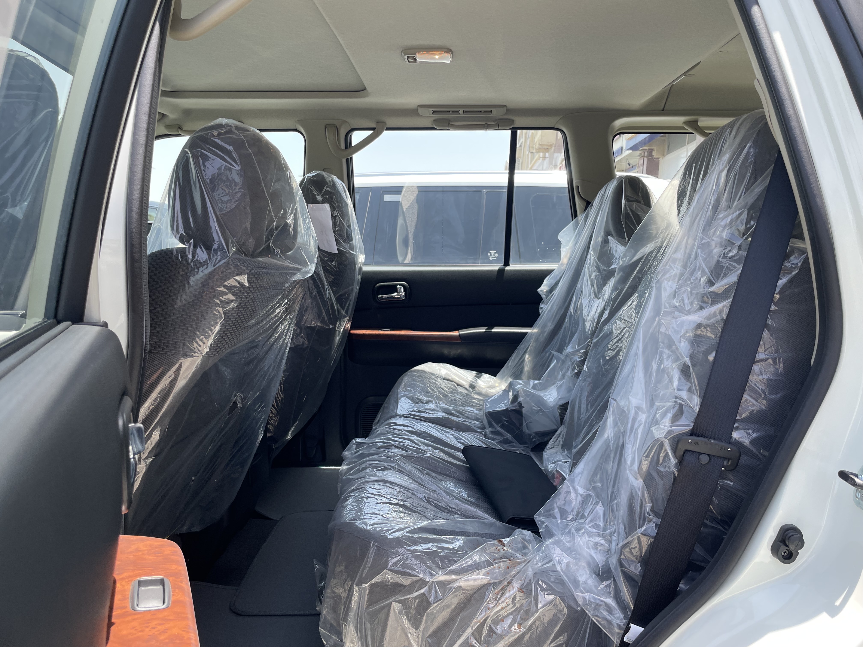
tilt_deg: -5.7
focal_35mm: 26
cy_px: 324
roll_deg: -2.8
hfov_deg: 67.3
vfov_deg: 53.1
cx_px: 432
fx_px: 648
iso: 32
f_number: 1.6
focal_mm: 4.2
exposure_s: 1/452
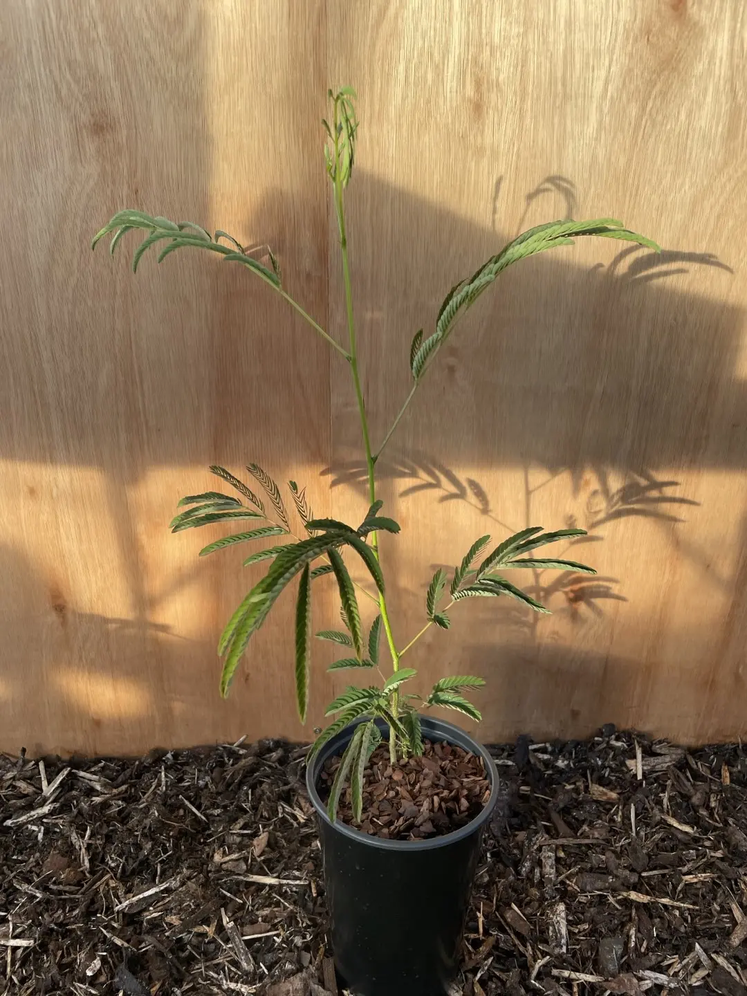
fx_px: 748
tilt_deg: -22.9
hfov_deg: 53.1
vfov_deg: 67.3
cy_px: 498
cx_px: 374
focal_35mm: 26
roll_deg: -0.2
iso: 32
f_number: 1.6
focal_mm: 4.2
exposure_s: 1/363
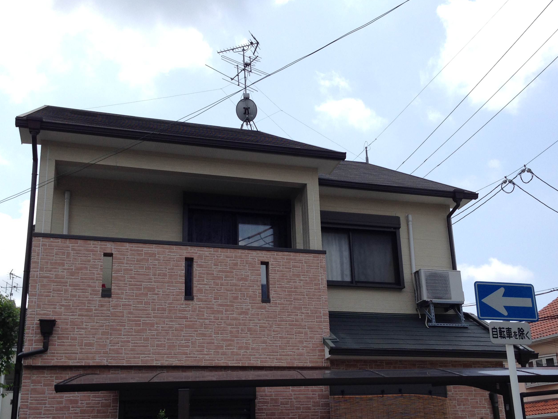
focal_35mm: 43
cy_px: 263
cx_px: 288
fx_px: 693
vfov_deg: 33.4
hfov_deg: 43.8
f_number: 2.4
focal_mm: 4.12
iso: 50
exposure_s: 1/1595
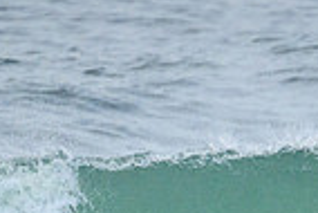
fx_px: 22433
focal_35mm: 2537
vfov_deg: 0.5
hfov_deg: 0.8
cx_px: 354
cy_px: 337
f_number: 11
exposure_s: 1/2500
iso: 1800
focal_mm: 620
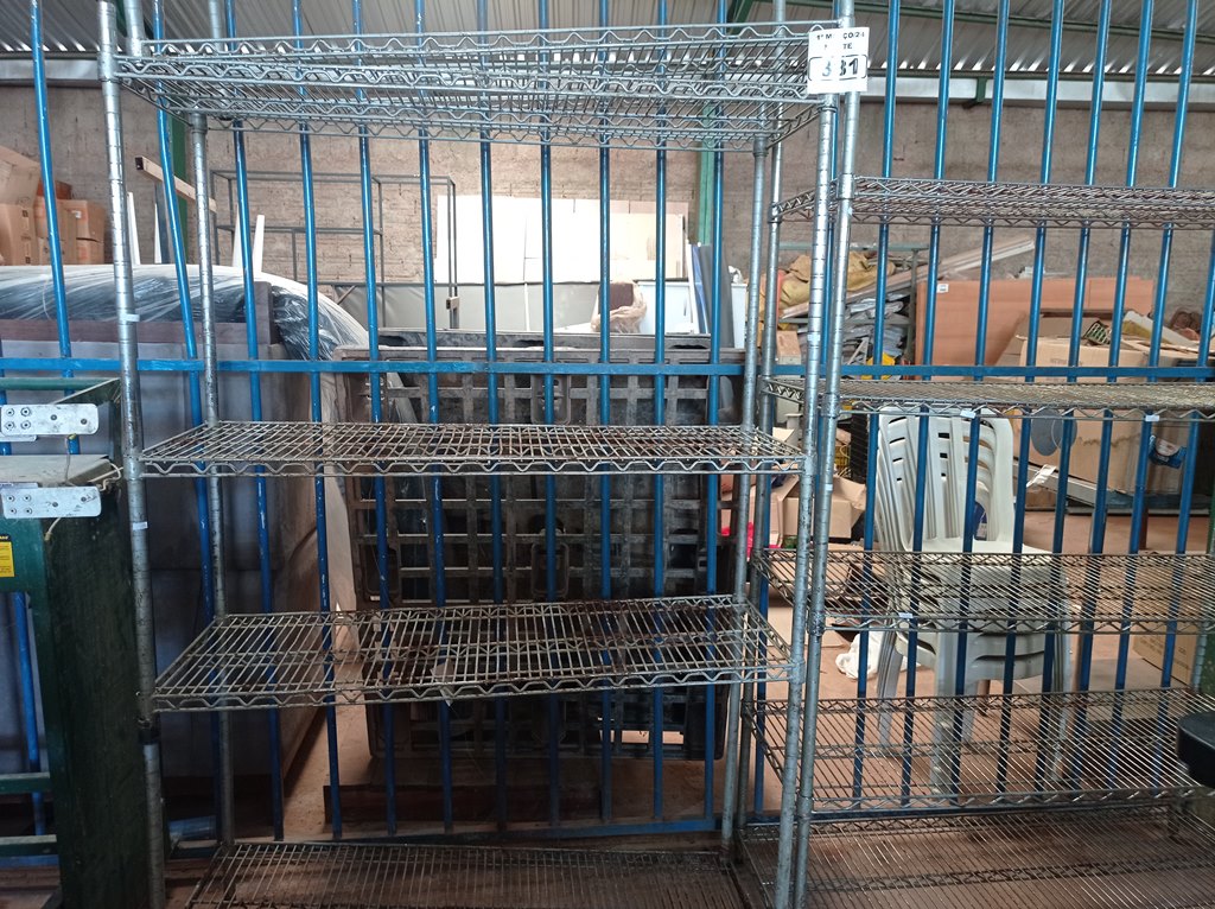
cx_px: 608
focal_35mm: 28
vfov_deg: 49.7
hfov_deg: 63.5
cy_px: 454
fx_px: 982
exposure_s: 1/30
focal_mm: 4.7
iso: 194
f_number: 1.79
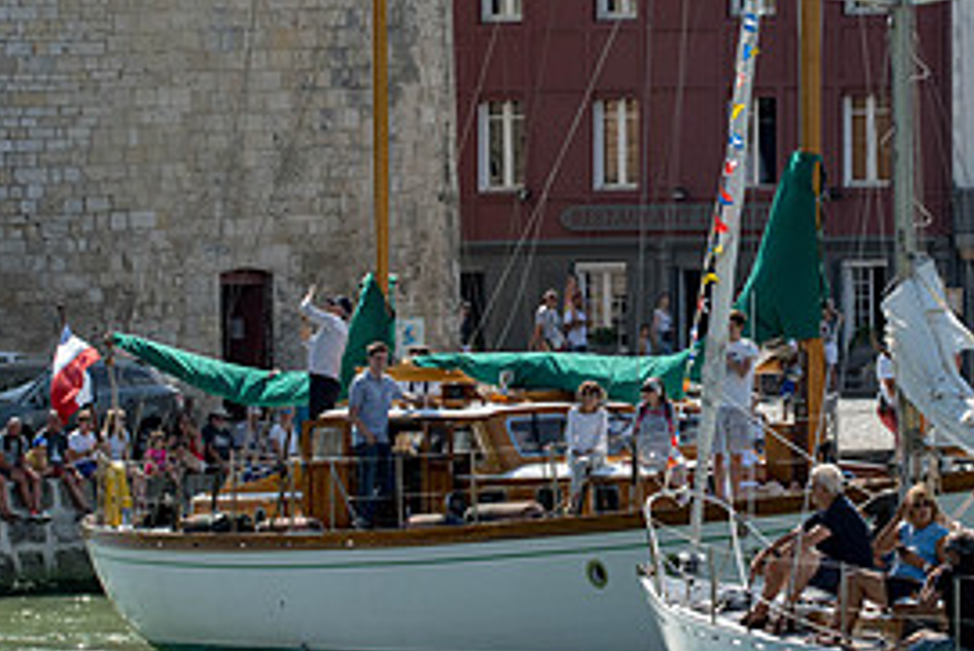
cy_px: 293
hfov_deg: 6.4
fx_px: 8689
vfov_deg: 4.3
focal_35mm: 321
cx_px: 758
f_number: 11
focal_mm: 150
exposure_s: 1/800
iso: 720
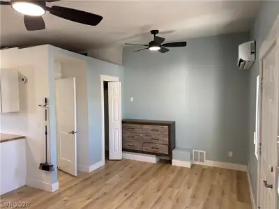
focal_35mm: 24
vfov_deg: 56.8
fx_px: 193
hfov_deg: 71.6
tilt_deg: -2.4
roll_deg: +0.0
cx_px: 140
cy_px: 104
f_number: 1.78
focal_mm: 6.76
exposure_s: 1/121
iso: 100
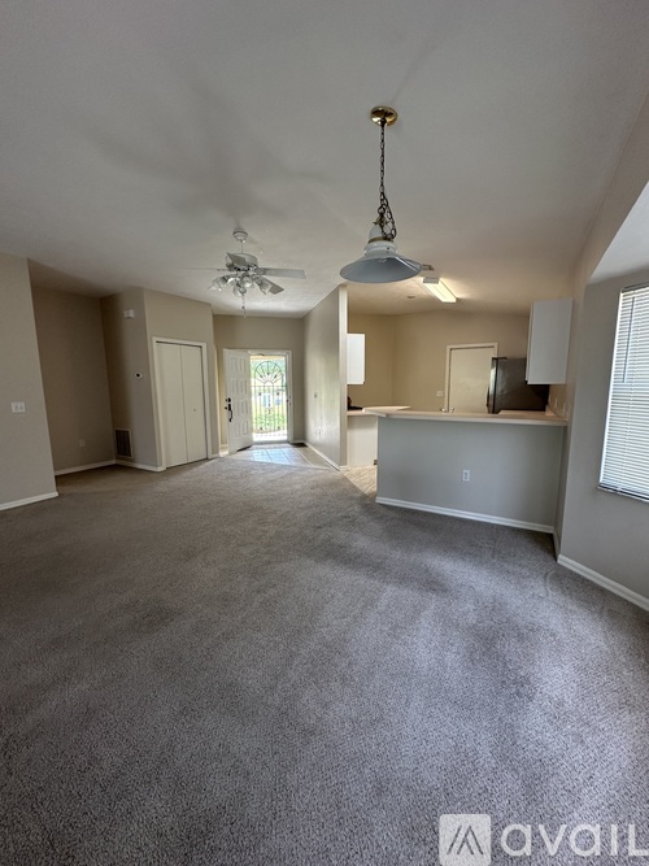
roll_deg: -0.2
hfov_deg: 85.7
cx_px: 324
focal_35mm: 14
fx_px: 350
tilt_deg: -8.1
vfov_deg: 102.1
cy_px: 433
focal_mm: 2.22
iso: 160
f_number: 2.2
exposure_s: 1/120
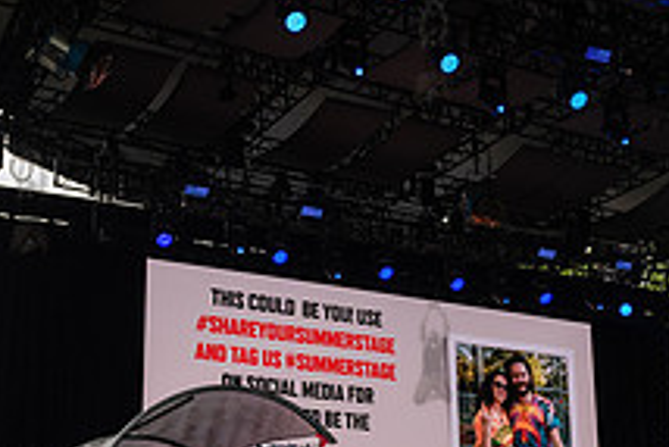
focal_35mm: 65
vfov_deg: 20.7
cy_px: 349
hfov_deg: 30.8
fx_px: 1209
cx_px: 431
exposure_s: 1/1600
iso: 1000
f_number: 4.5
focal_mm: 24
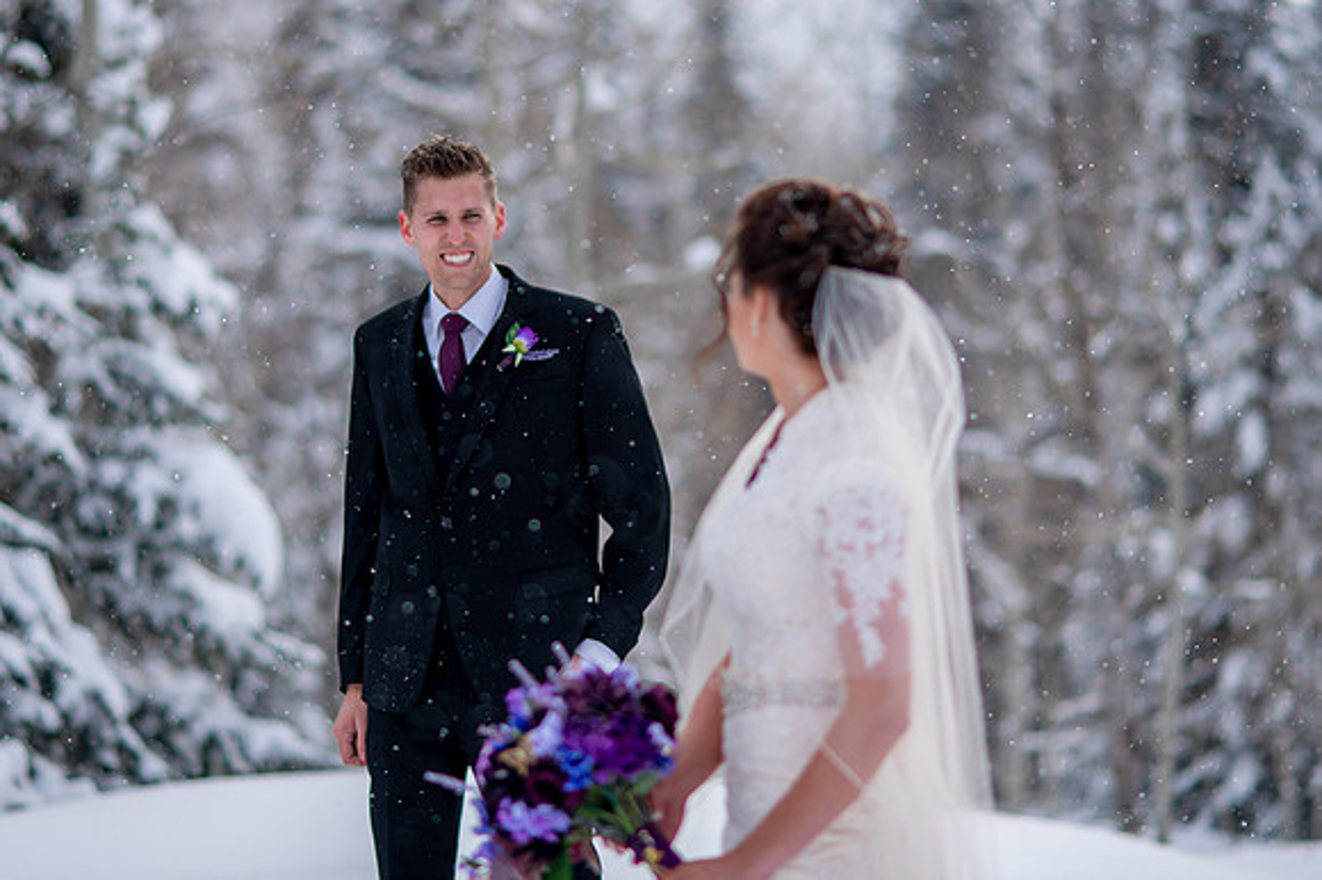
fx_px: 4708
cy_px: 343
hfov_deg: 16.0
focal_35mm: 128
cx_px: 608
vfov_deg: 10.7
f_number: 2
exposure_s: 1/2500
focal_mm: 105
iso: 125
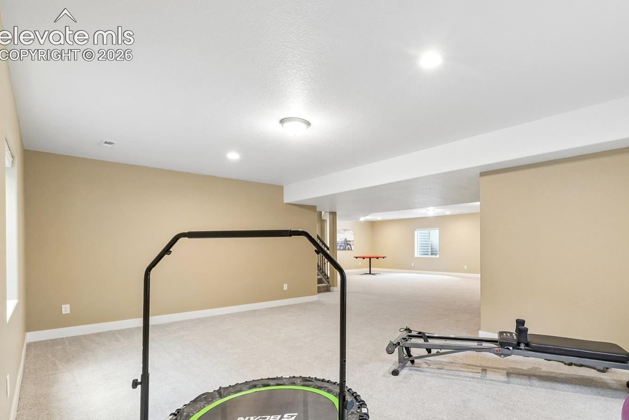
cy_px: 247
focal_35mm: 18
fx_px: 314
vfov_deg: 66.9
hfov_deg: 89.2
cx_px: 368
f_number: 8
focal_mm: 10
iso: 800
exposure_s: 1/3.33
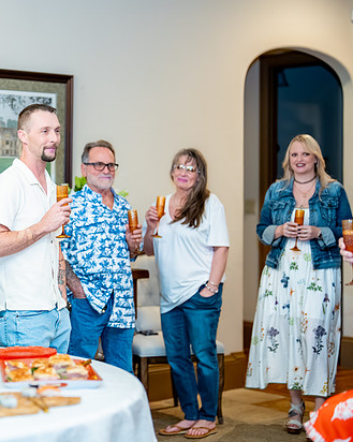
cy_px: 217
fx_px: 1059
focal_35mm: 81
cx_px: 24
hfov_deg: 18.6
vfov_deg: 23.6
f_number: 1.2
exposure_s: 1/400
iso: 1000
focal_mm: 50
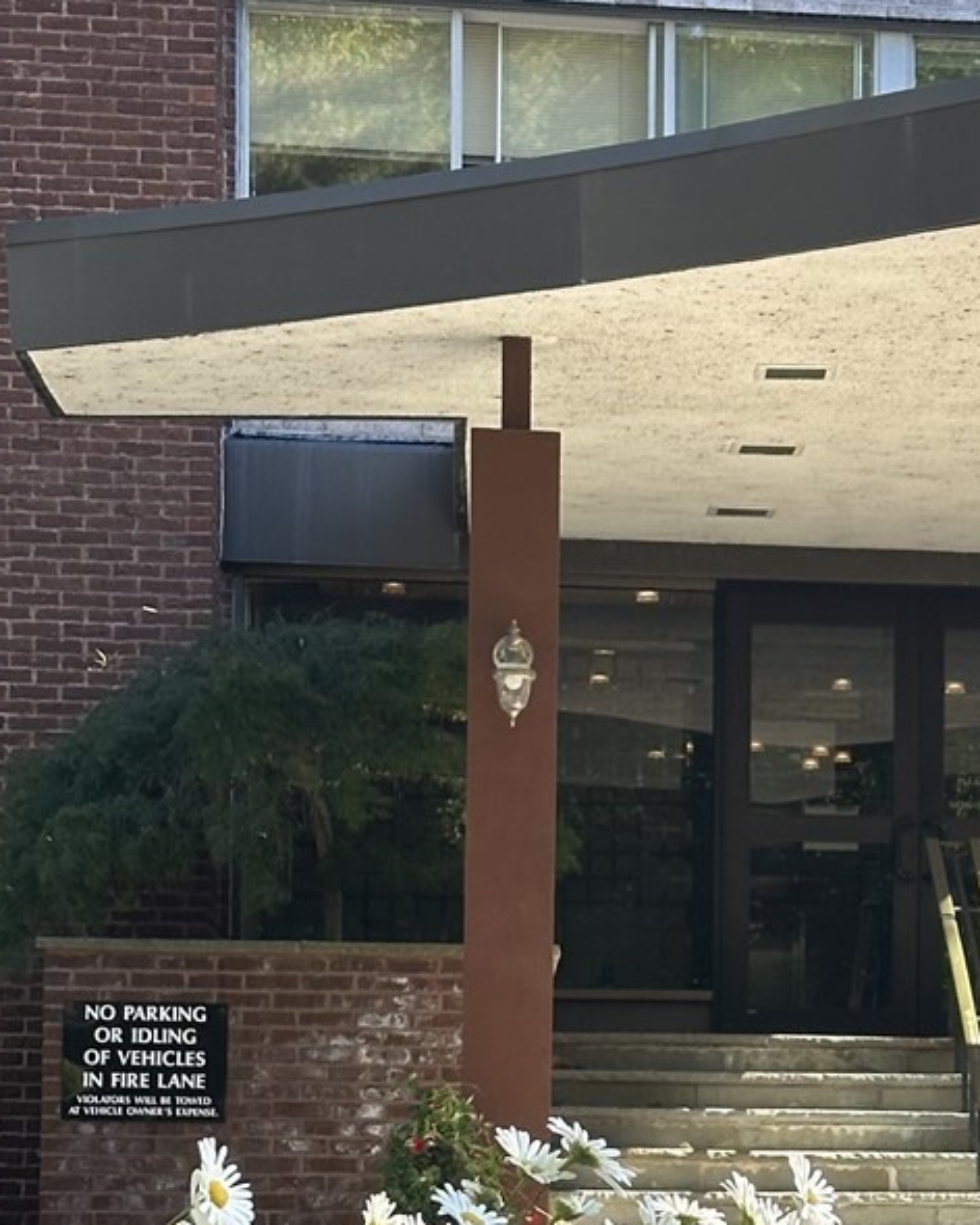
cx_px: 1105
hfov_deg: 12.4
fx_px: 4423
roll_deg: -0.5
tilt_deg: +3.3
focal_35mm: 122
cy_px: 1024
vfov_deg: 15.6
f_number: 1.78
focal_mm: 6.86
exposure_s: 1/642
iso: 64
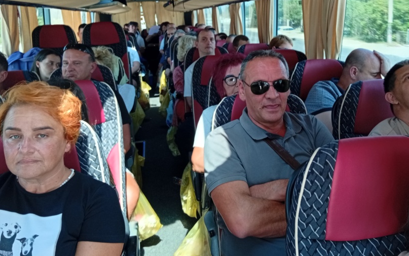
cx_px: 231
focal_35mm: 35
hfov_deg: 55.1
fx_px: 390
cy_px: 68
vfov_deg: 35.6
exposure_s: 1/33.3
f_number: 1.8
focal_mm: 3.96
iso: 224
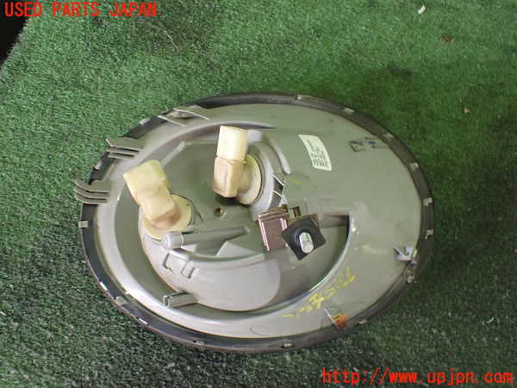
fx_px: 448
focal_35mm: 30
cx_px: 258
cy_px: 194
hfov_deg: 60.0
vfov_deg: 46.8
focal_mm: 5.4
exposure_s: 1/100
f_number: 2.3
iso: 800
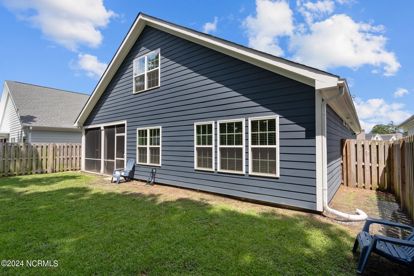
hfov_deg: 93.3
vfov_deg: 70.4
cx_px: 207
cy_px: 138
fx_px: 195
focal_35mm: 17
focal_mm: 17
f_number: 4
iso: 320
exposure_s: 1/2000
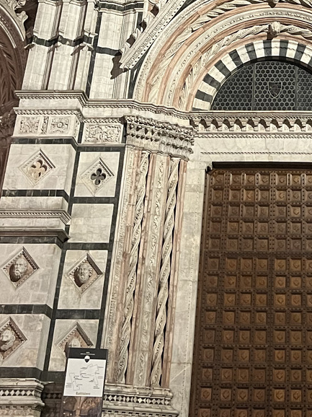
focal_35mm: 72
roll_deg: -1.4
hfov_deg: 20.0
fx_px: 866
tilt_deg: +36.6
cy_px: -118
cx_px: 280
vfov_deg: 23.9
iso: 500
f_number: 1.5
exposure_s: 1/33
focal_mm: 5.7
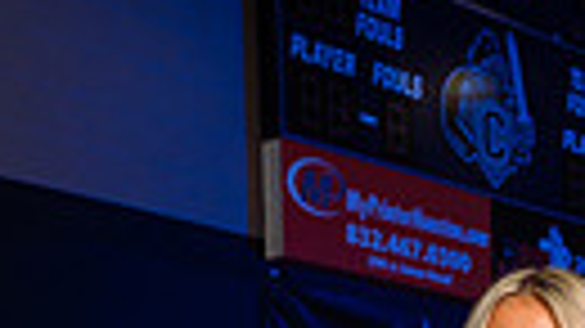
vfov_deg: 8.2
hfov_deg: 16.6
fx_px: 1969
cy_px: 948
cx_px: 544
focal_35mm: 127
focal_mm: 35
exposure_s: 1/250
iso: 320
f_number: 8
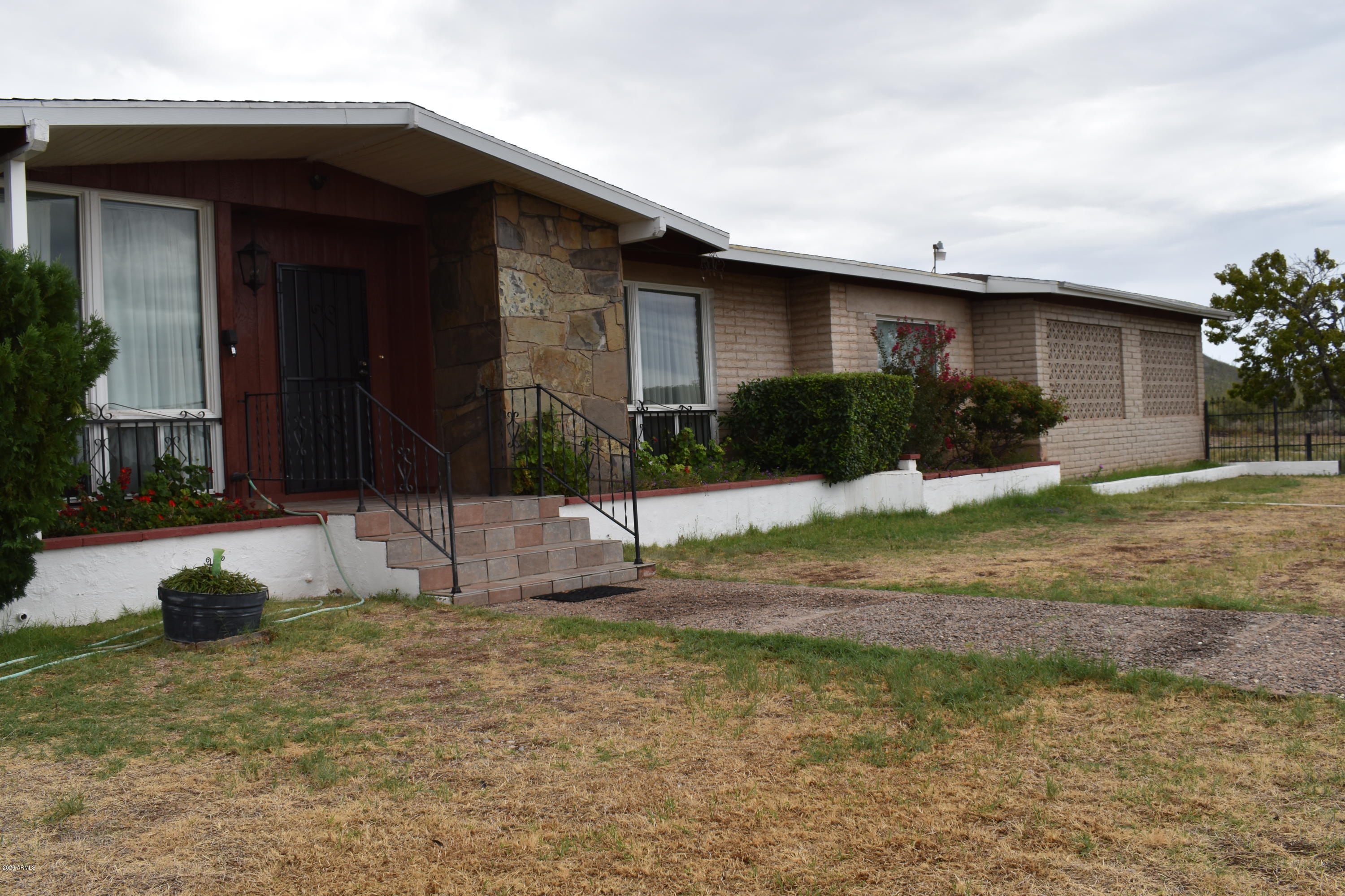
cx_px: 672
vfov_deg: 40.0
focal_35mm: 33
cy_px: 448
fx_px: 1233
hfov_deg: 57.2
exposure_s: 1/200
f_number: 10
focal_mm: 22
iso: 100
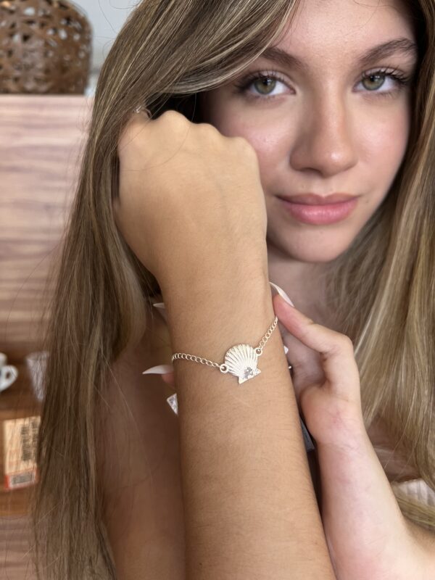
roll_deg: +0.5
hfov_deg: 53.1
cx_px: 218
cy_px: 290
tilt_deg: -9.5
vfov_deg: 67.3
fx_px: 436
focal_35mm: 26
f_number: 1.5
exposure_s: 1/60
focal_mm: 5.7
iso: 125
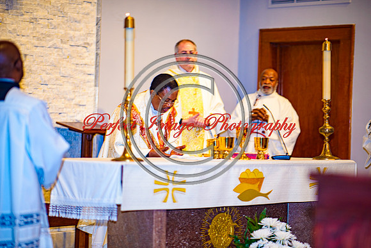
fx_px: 1082
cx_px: 186
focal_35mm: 105
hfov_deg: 19.5
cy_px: 124
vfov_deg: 13.0
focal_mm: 105
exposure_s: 1/100
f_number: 1.4
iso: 100
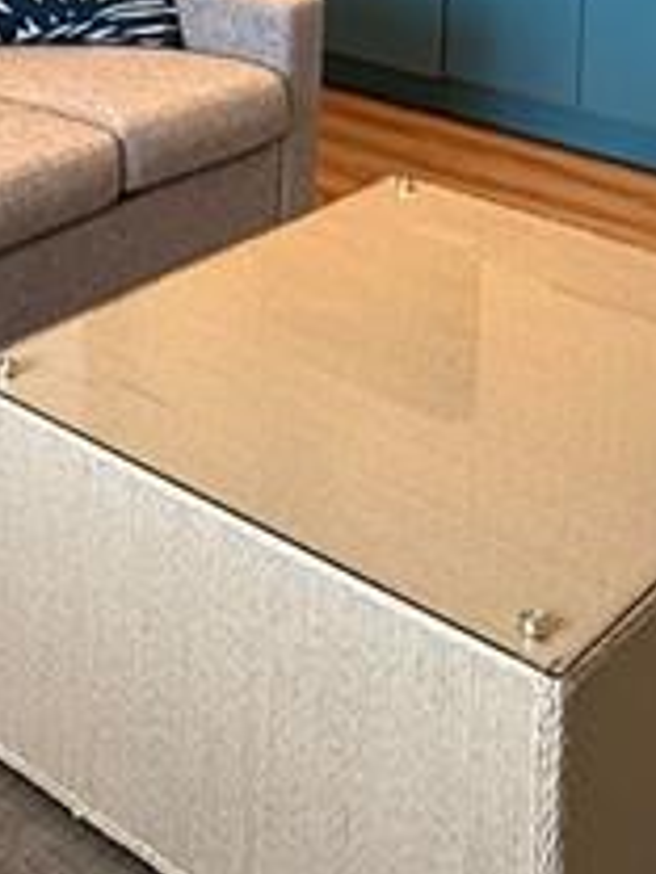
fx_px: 1743
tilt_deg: -0.9
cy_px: -399
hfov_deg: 19.7
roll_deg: -1.5
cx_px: -177
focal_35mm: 69
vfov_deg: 23.3
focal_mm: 2.22
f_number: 2.2
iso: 320
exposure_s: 1/120
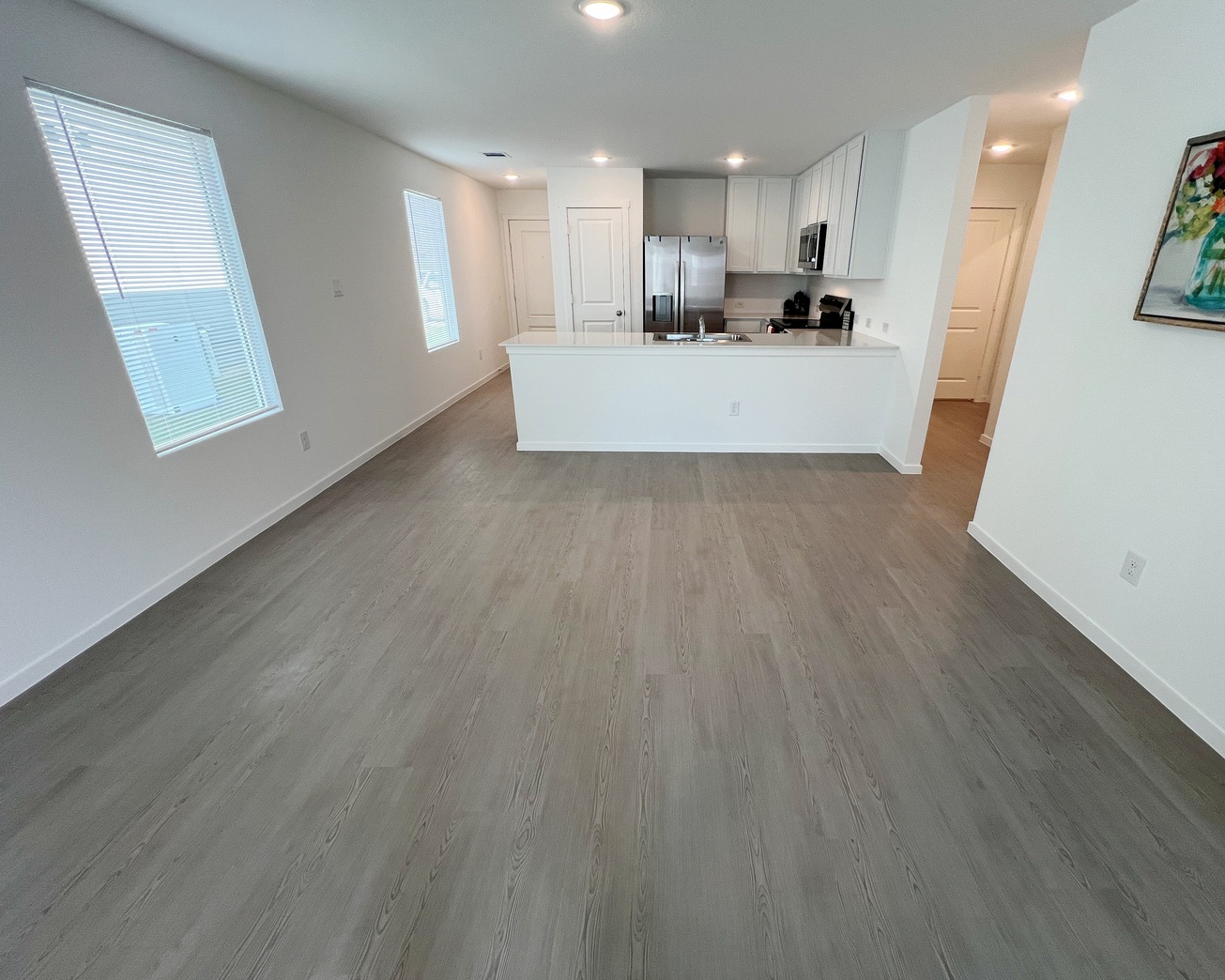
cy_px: 477
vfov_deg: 88.0
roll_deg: -0.6
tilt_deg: -21.8
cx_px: 664
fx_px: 508
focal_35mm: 14
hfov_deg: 100.5
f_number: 1.8
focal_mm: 1.57
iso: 125
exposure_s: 1/120
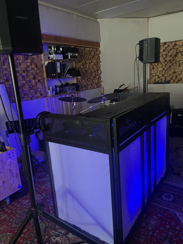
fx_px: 183
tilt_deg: -13.2
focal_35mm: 26
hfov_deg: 53.1
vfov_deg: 67.3
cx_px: 92
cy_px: 122
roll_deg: +5.0
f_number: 1.6
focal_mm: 4.2
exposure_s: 1/30
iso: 640
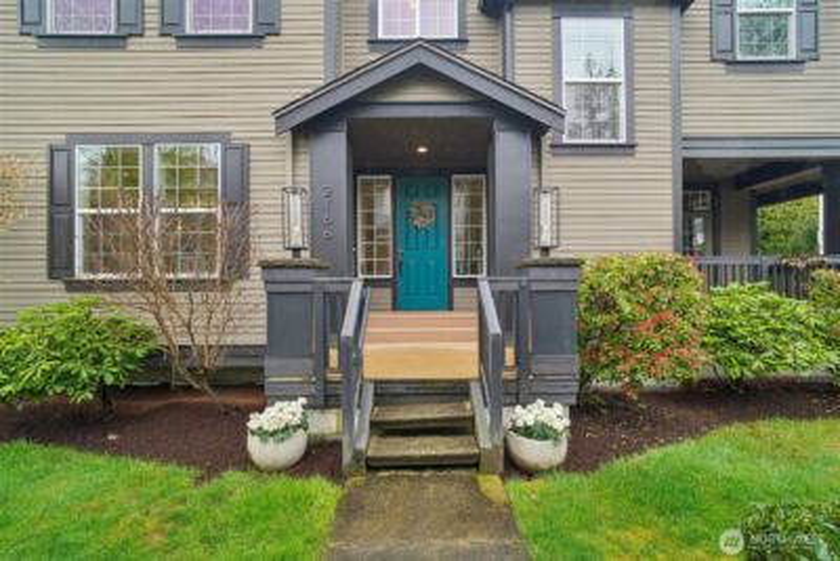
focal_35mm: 16
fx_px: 373
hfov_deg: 96.7
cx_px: 420
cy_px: 280
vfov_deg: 73.8
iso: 1600
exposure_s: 1/125
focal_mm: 16
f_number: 8
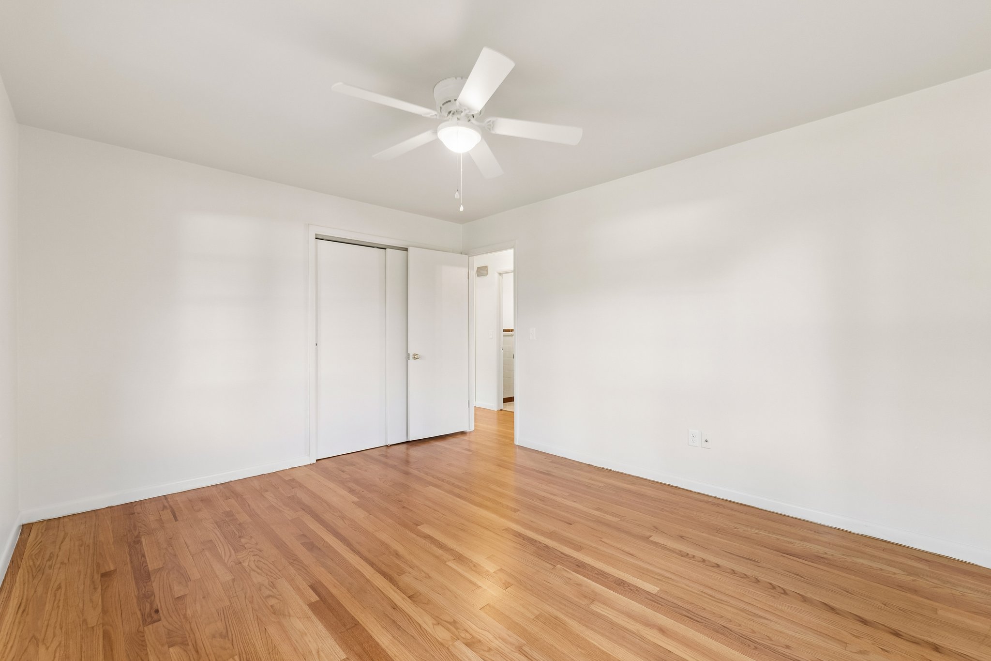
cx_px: 496
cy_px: 330
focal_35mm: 15
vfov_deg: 77.3
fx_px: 413
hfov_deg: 100.4
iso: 200
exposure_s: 1/20
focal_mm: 10
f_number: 8
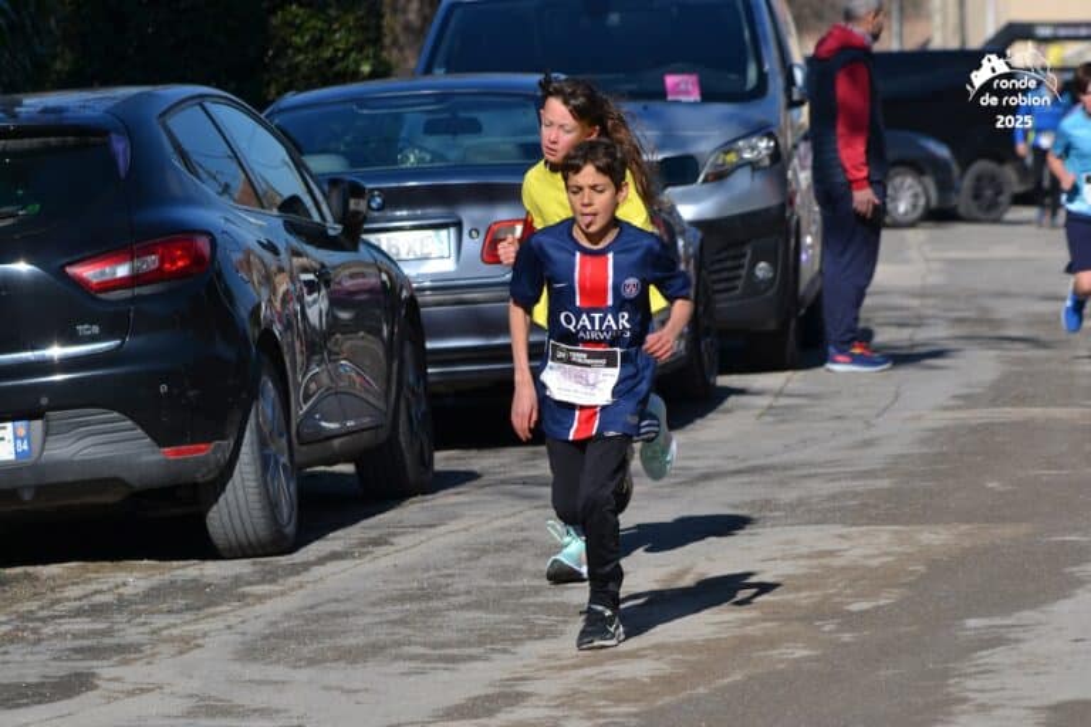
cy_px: 364
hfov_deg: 9.1
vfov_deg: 6.1
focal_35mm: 225
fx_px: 6818
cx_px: 546
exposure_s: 1/2000
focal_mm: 150
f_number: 7.1
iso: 400
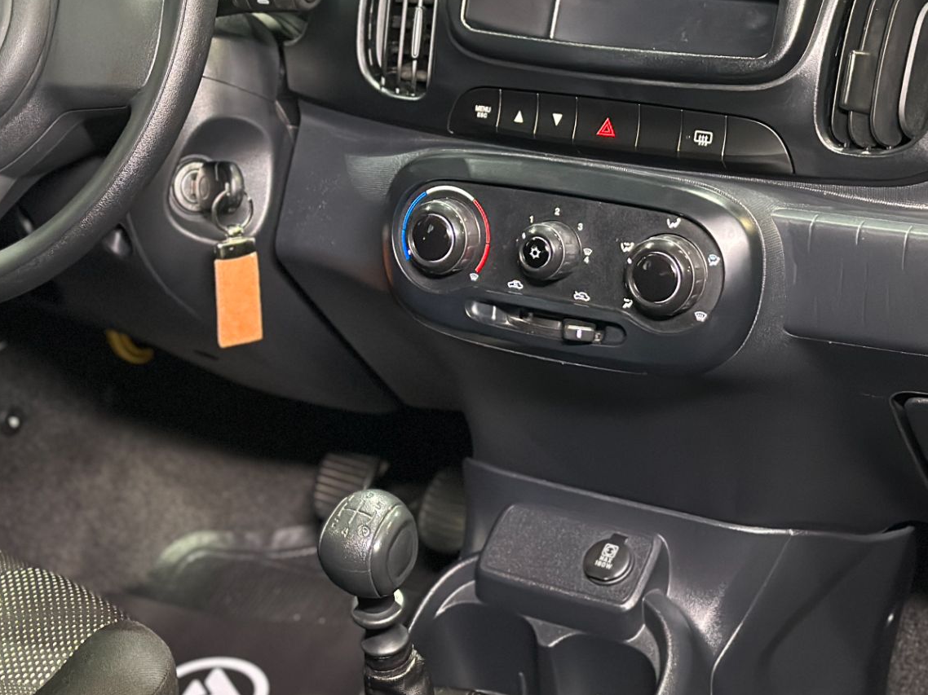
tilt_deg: -20.7
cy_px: 269
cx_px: 315
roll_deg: +2.2
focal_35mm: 81
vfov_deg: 18.2
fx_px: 2171
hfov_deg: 24.0
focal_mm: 6.86
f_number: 1.78
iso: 800
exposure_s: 1/30
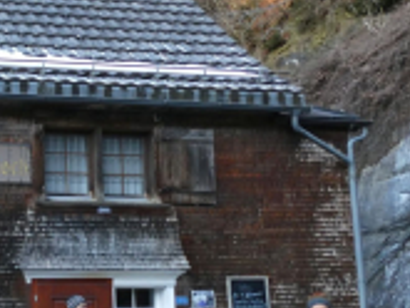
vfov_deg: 23.7
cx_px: -86
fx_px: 735
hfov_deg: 27.3
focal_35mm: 62
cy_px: 166
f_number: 3.3
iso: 200
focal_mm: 4.3
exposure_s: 1/125
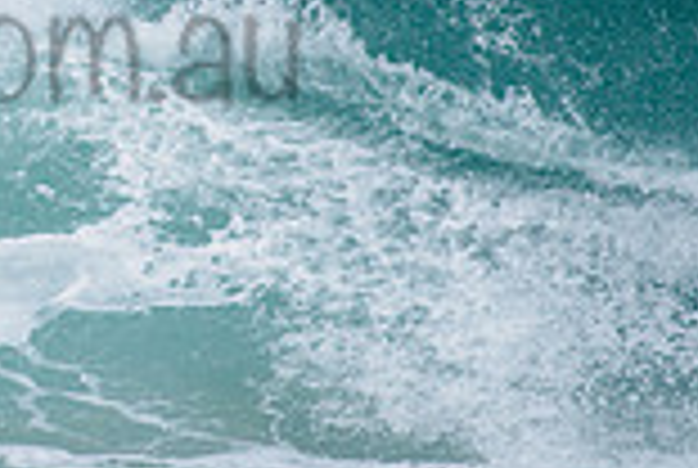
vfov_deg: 0.7
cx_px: -176
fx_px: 36249
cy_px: -2
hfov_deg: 1.1
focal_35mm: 1866
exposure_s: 1/2000
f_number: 5.6
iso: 250
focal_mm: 500
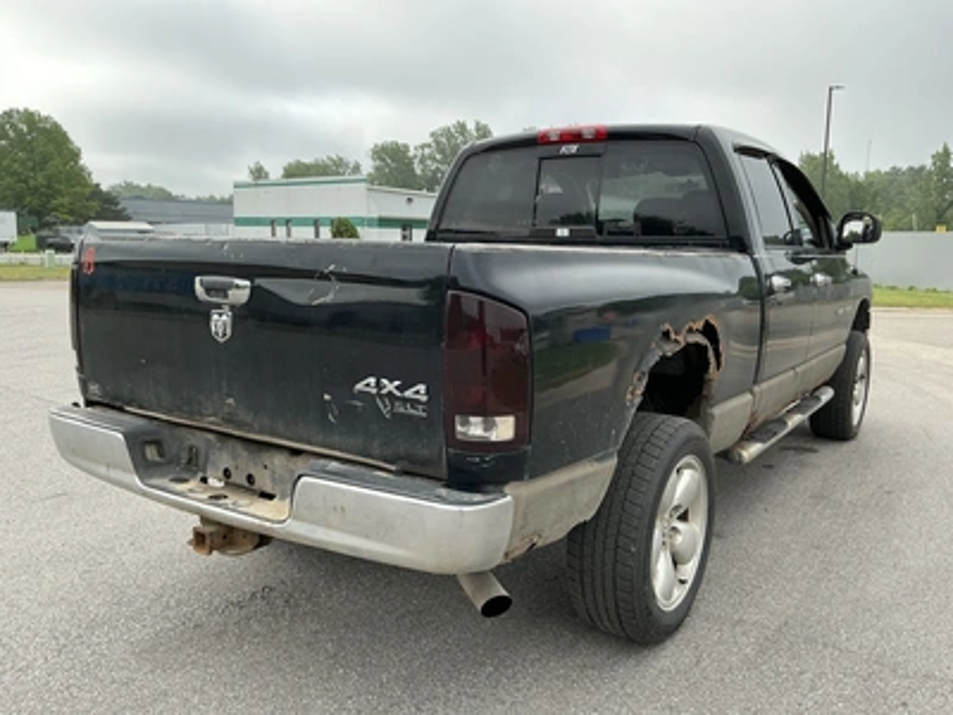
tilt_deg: -7.2
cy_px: 358
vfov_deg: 49.7
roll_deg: -0.8
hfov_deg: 63.4
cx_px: 476
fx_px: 771
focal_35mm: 28
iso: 25
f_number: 1.8
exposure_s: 1/642
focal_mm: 3
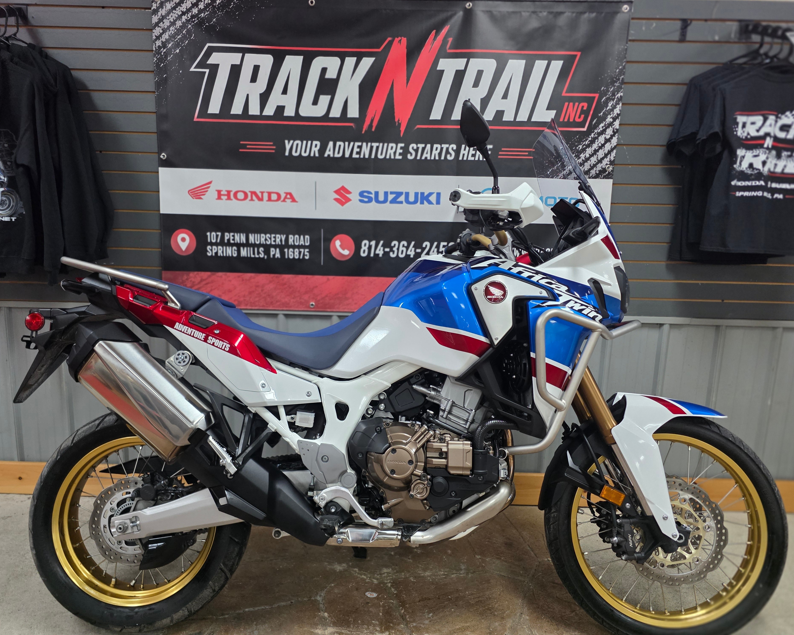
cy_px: 317
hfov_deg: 70.3
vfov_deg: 58.8
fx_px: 564
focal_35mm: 24
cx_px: 381
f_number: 1.7
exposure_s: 1/120
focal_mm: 6.3
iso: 640
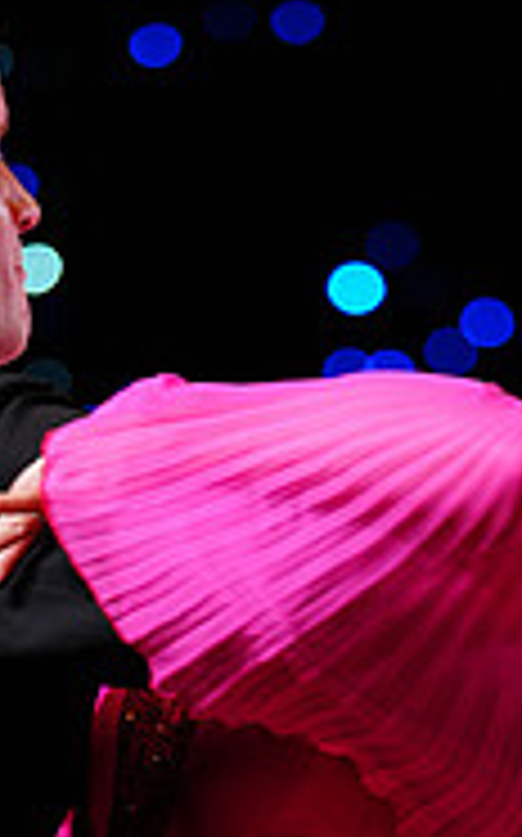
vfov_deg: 5.8
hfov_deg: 3.6
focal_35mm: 360
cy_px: 1174
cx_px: 362
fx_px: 8207
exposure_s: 1/400
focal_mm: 113
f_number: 2.8
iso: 1250
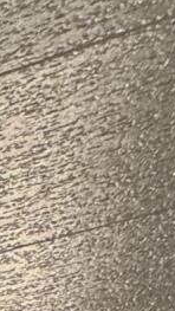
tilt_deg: -16.9
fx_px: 957
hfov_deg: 6.3
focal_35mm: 116
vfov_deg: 10.2
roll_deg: -0.6
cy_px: 1028
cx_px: -686
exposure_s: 1/99
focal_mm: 2.22
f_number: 2.2
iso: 125
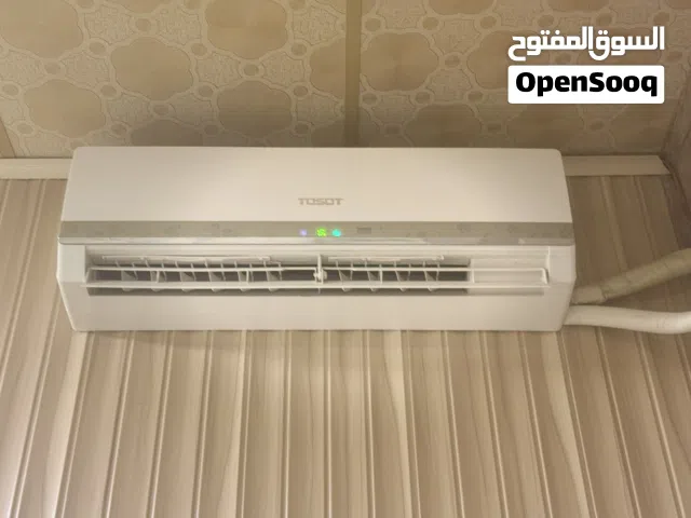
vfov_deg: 30.3
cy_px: 259
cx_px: 346
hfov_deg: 39.7
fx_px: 958
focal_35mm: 48
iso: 320
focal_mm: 6.76
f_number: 1.78
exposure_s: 1/40
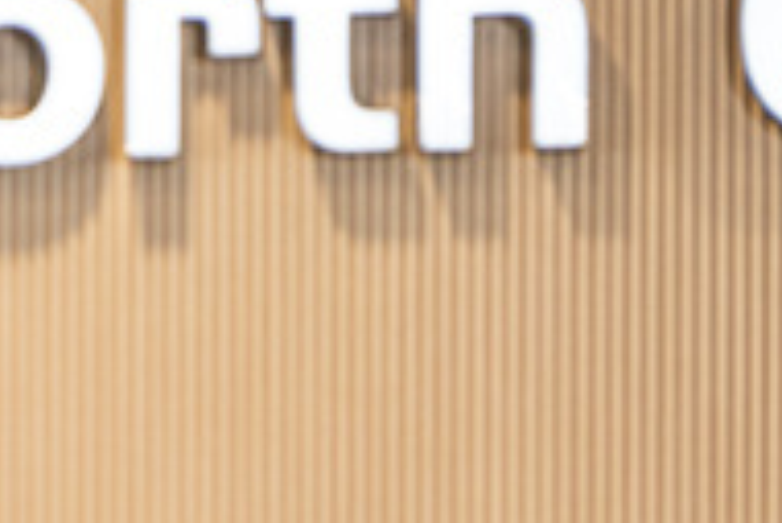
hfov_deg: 5.9
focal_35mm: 334
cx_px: -1196
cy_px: 1182
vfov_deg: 4.1
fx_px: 7261
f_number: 2.8
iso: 640
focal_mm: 62
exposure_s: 1/160
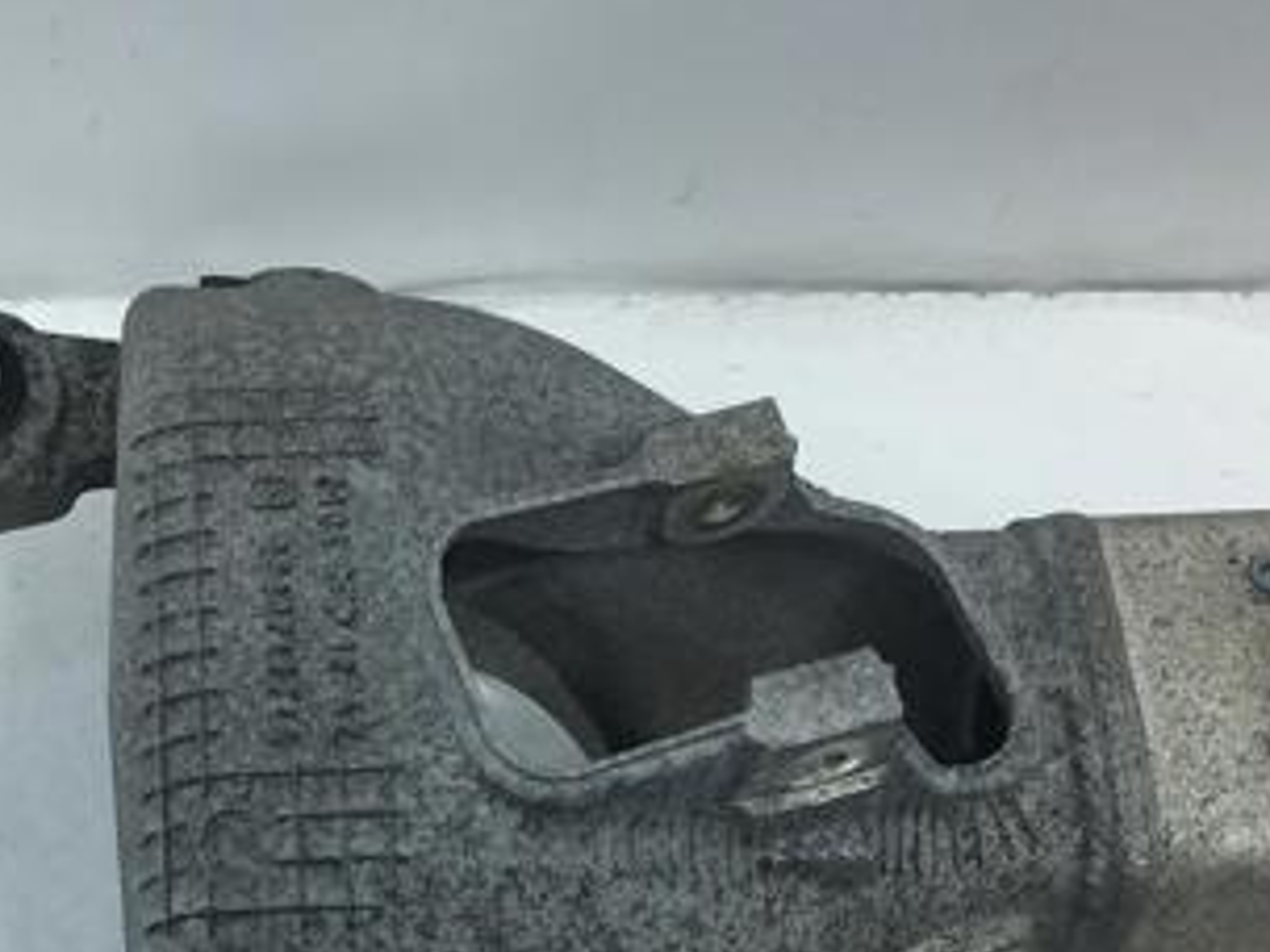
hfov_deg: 31.3
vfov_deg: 22.9
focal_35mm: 61
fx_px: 2238
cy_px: 994
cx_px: 384
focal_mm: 4.15
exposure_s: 1/296
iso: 25
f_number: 2.2
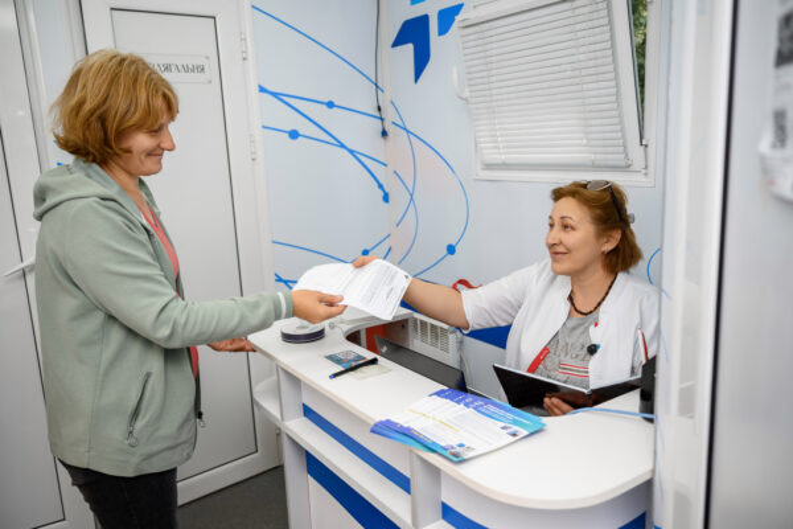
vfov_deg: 46.4
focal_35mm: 28
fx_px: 617
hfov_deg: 65.5
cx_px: 396
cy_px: 264
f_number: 2.8
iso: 125
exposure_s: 1/200
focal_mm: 28
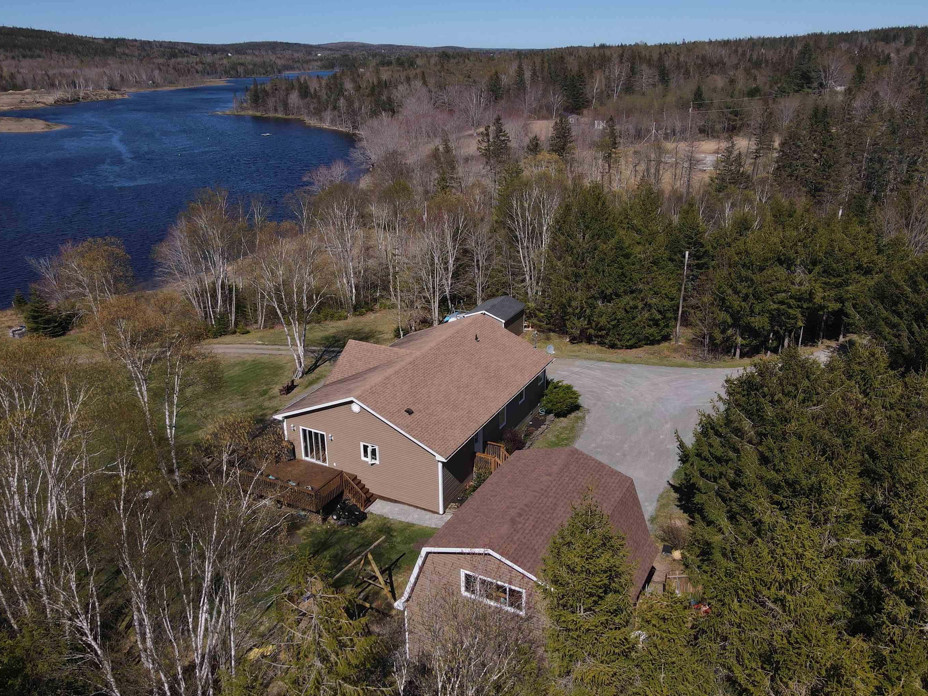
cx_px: 469
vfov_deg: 51.3
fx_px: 724
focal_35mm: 27
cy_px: 353
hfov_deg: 65.3
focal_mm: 4.5
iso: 100
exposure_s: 1/100
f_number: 2.8
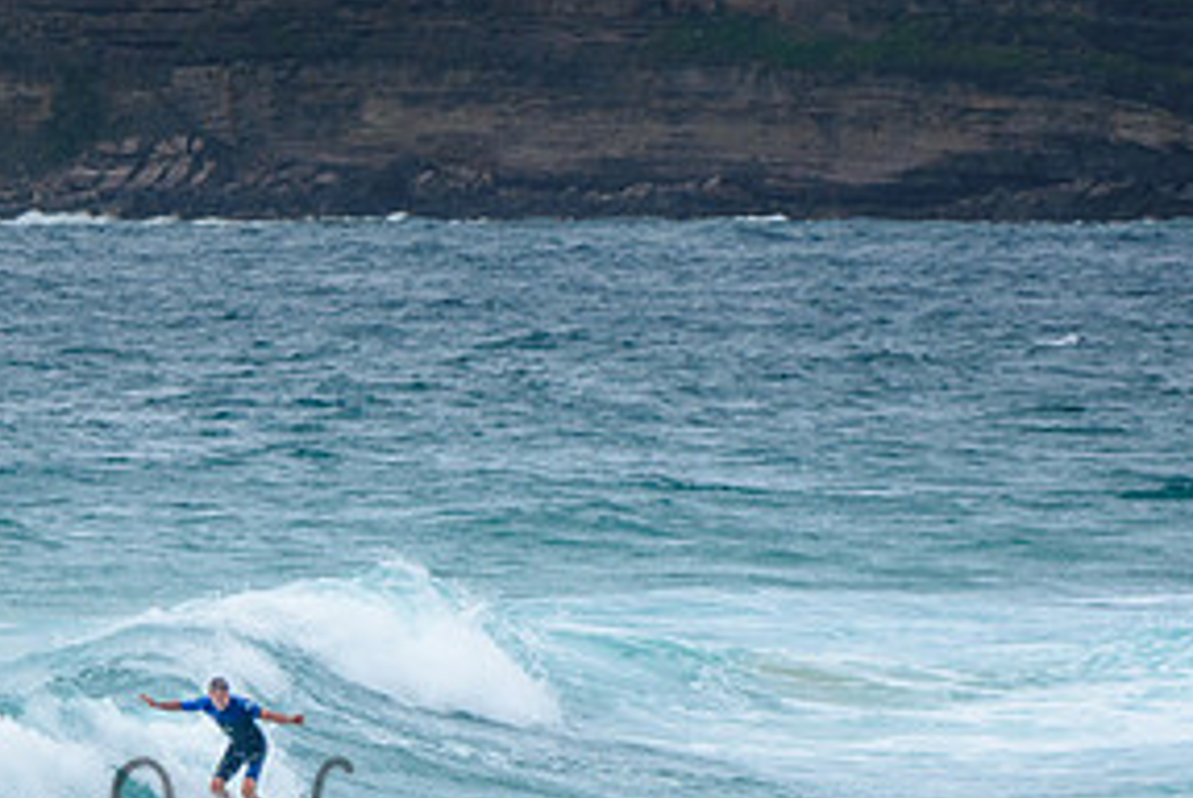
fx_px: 17581
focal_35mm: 530
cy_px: 788
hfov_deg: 3.9
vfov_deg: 2.6
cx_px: 291
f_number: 5.6
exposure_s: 1/2000
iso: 560
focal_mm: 175
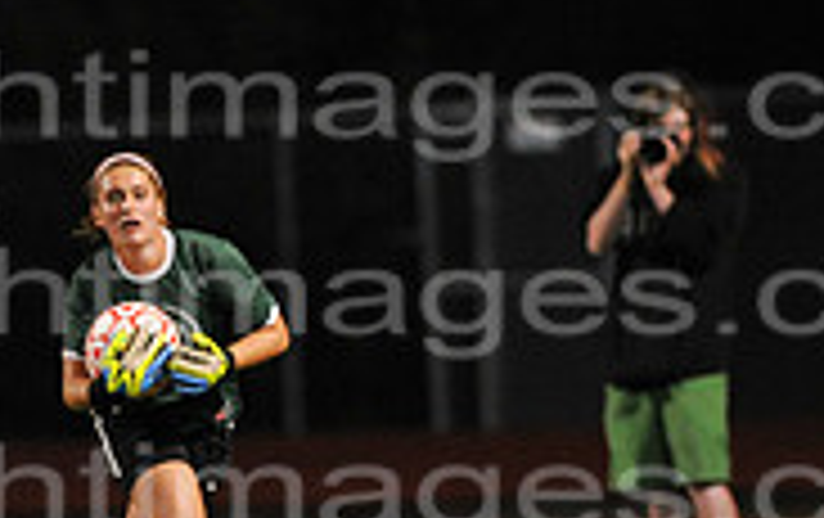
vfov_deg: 1.4
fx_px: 21749
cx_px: 68
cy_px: 401
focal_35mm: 967
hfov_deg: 2.2
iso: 5000
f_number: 3.2
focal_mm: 300
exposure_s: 1/400
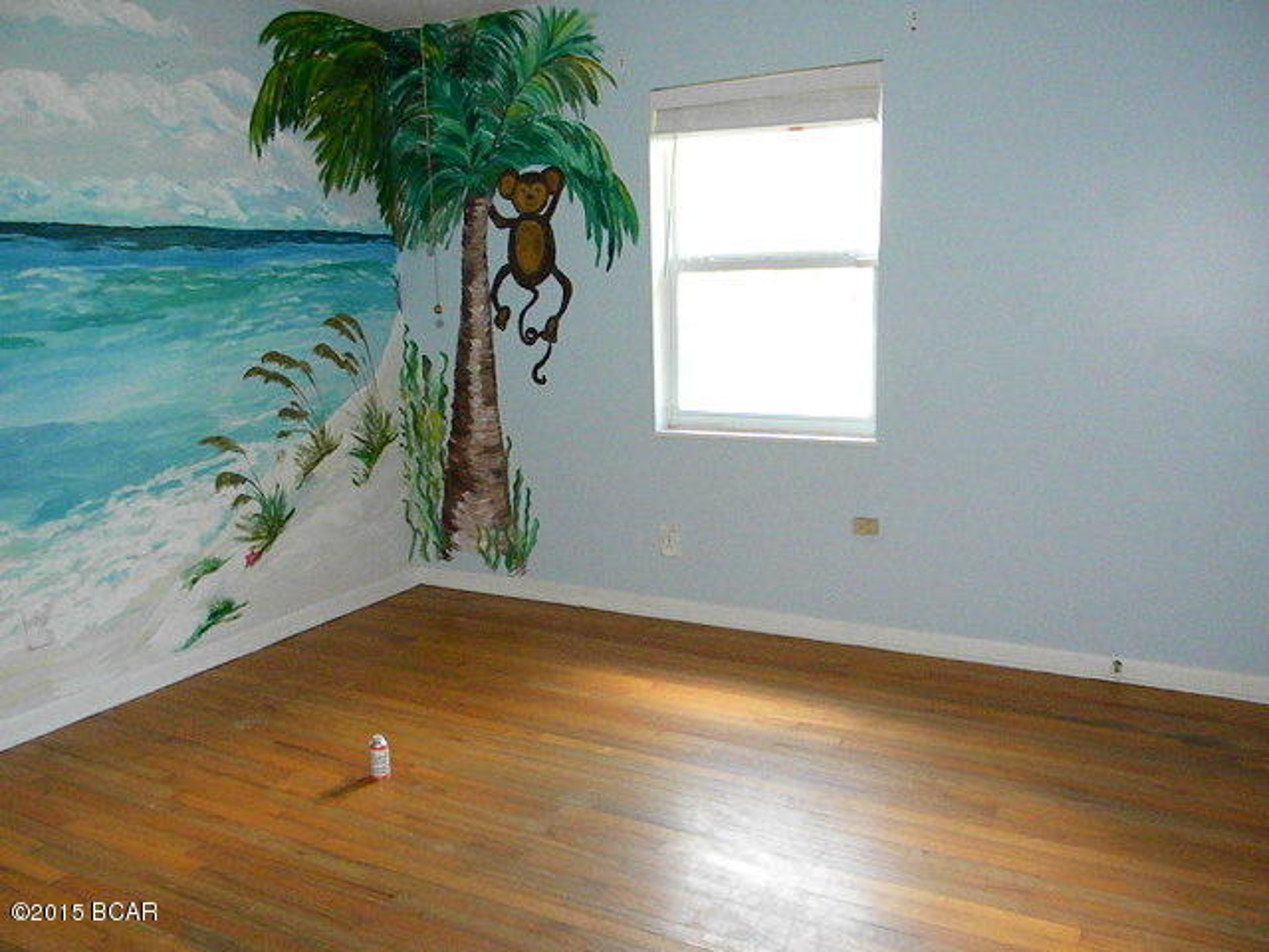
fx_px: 1026
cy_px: 476
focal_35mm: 28
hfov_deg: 63.4
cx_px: 634
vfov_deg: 49.7
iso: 1327
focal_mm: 5
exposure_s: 1/64
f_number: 3.5
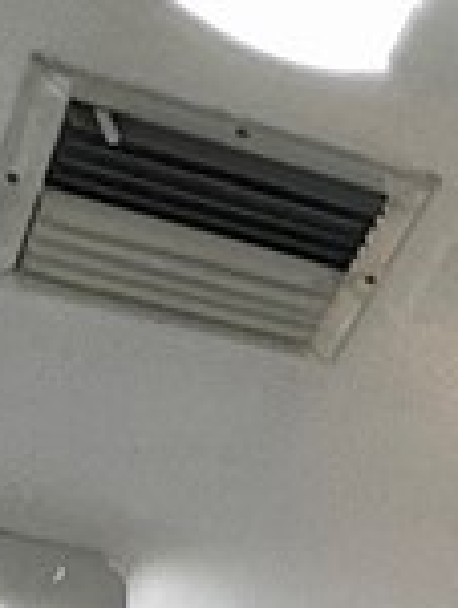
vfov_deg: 10.1
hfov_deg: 9.4
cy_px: 1783
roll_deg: -2.0
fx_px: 2621
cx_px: 912
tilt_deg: -2.8
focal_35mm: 149
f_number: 2.2
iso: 125
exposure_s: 1/120
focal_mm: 2.22
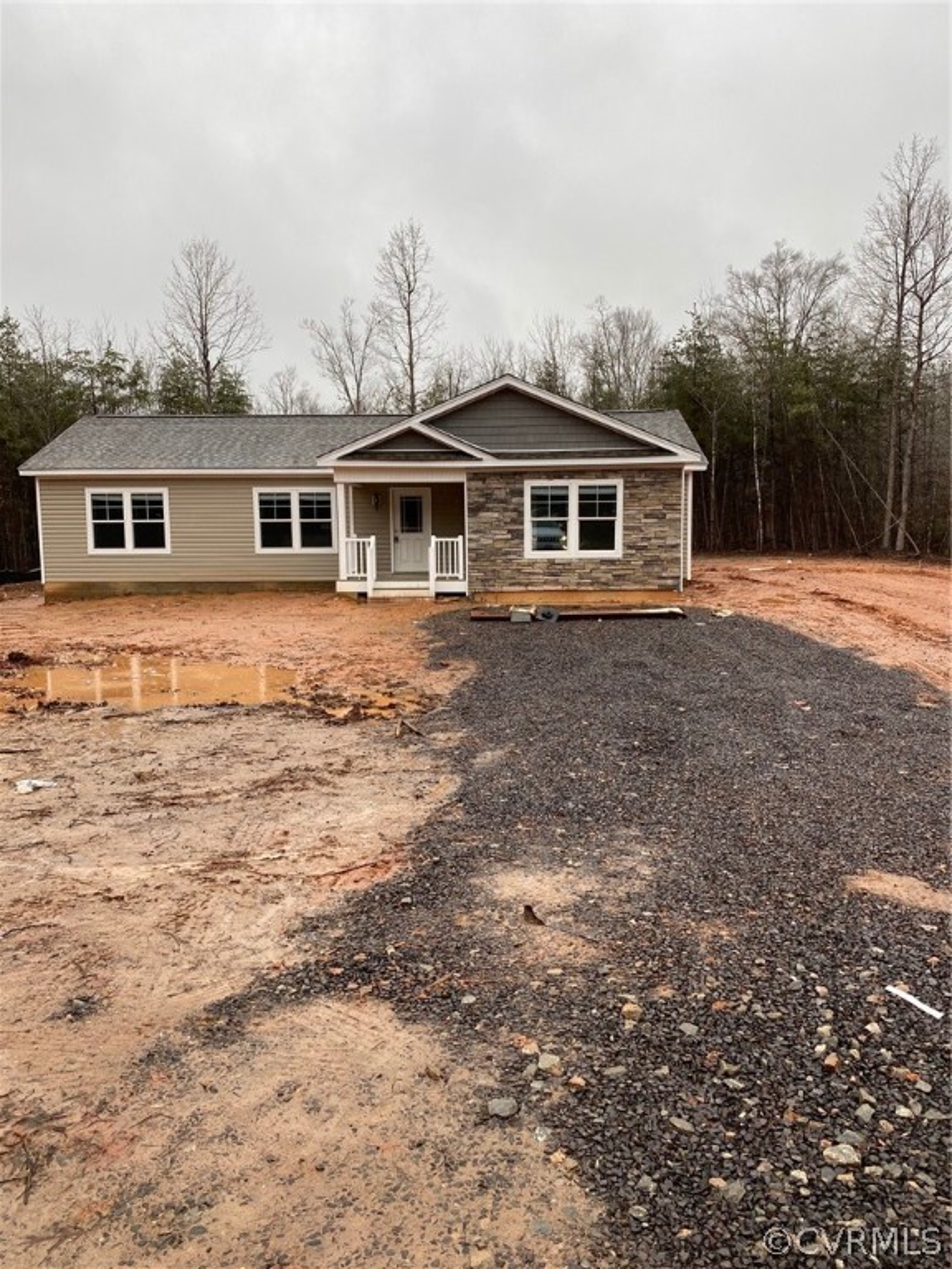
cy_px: 634
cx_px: 476
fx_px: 953
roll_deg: +0.0
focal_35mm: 26
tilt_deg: -5.2
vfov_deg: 67.3
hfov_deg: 53.1
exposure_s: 1/255
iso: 32
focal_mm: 4.25
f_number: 1.8
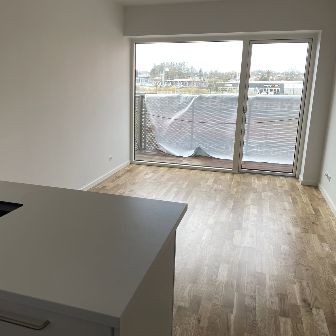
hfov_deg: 52.3
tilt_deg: -13.0
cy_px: 167
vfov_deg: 52.5
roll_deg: -1.0
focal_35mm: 31
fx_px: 340
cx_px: 143
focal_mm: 4.2
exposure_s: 1/299
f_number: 1.6
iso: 32
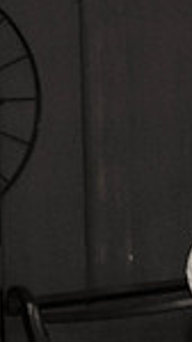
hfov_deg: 5.9
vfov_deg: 10.5
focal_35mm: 205
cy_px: 323
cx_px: 260
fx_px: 1862
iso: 2000
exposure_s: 1/125
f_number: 2.8
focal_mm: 25
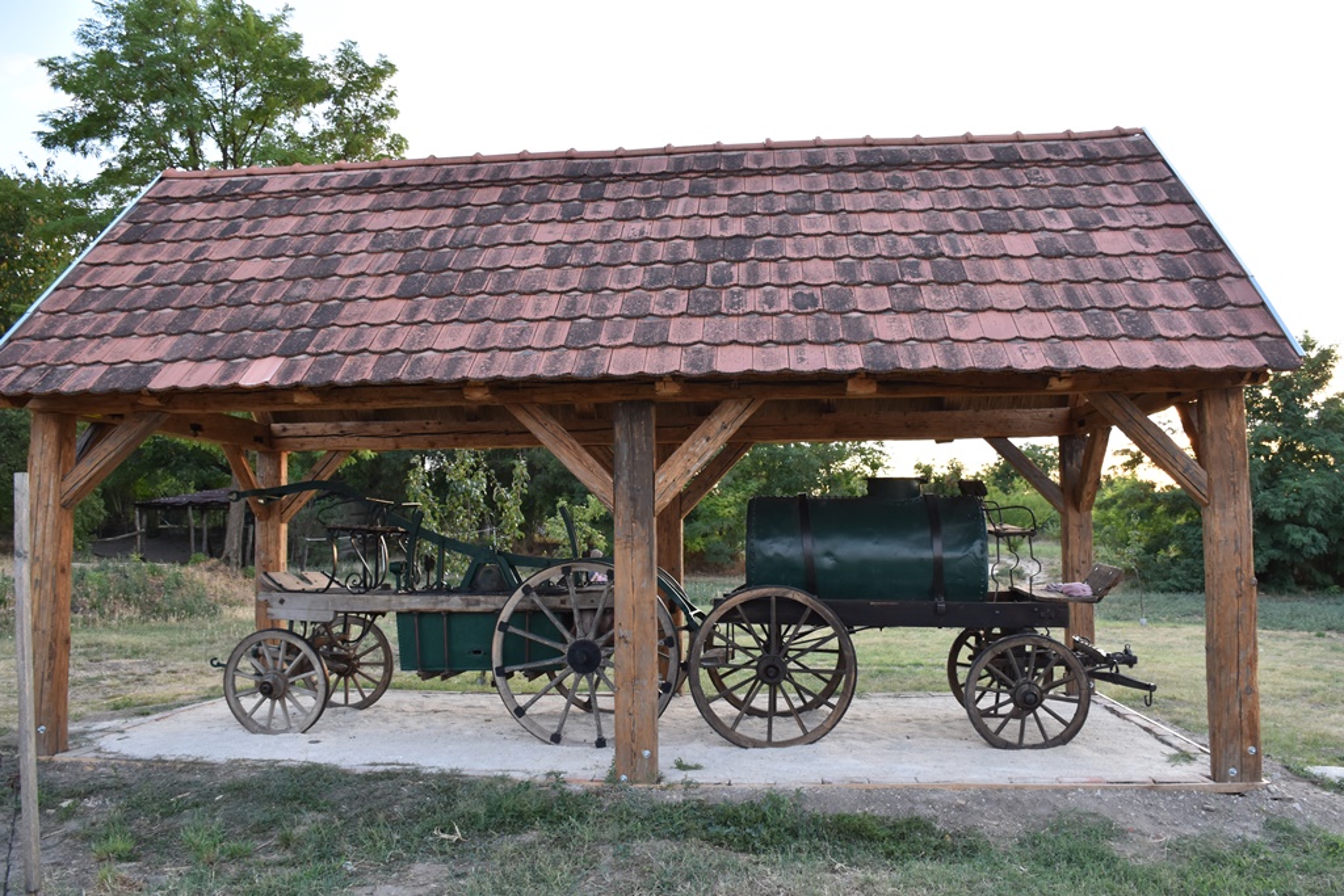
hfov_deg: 67.4
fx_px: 1008
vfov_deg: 47.9
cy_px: 448
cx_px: 672
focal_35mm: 27
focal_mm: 18
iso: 400
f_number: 5.6
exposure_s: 1/125
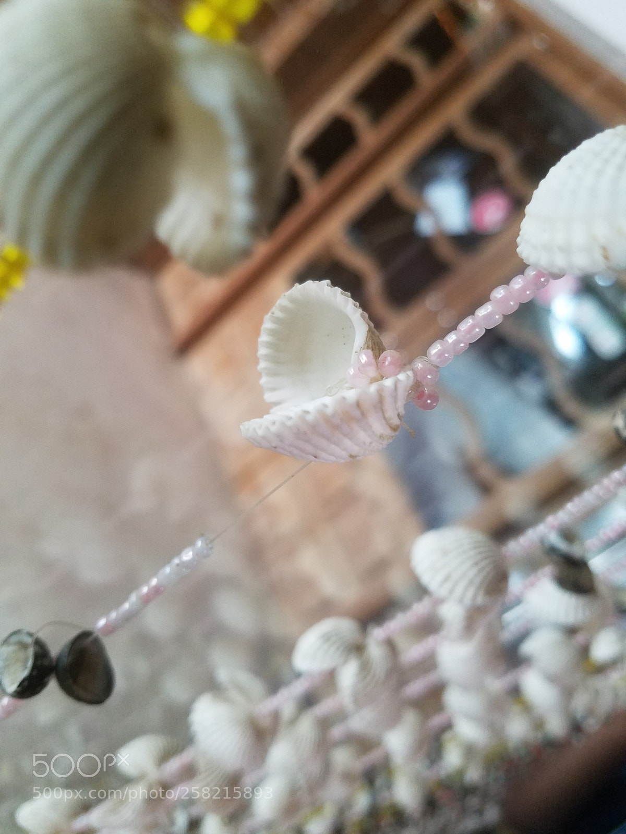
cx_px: 313
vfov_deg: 67.3
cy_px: 417
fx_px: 627
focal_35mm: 26
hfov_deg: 53.1
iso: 250
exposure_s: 1/24
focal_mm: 4.2
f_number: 1.7
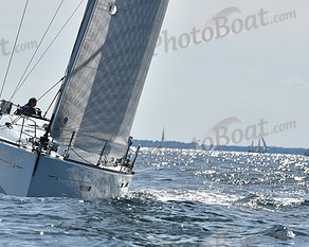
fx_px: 3326
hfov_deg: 5.3
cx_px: 93
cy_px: 99
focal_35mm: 364
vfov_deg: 4.2
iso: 250
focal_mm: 195
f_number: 6.3
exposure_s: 1/2500
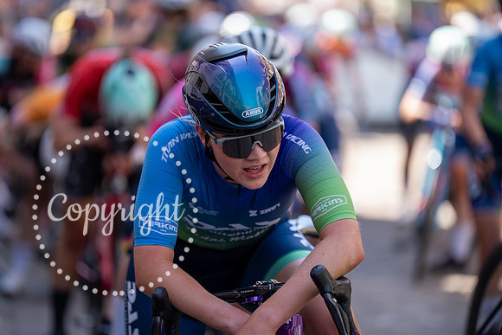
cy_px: 168
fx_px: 2748
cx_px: 251
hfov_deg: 10.4
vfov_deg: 7.0
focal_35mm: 197
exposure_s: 1/250
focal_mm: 197
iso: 100
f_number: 2.8
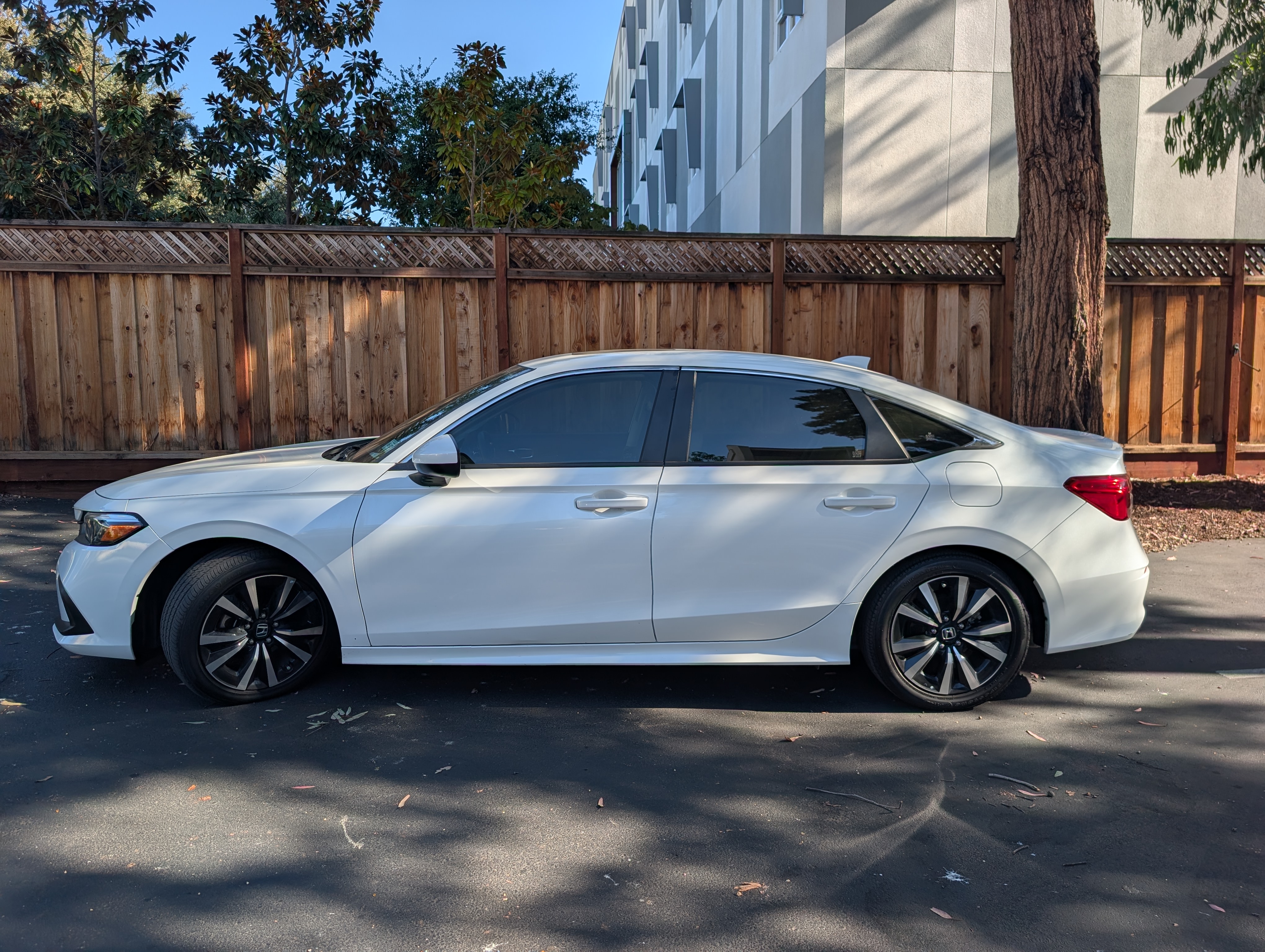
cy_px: 476
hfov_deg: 71.5
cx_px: 632
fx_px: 878
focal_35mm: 24
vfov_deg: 56.9
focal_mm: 6.9
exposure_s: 1/451
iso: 20
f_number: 1.68
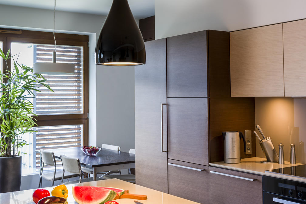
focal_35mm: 50
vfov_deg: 26.9
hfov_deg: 39.6
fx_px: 425
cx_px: 153
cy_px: 119
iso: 200
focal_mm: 42
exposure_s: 1/3.33
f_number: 10
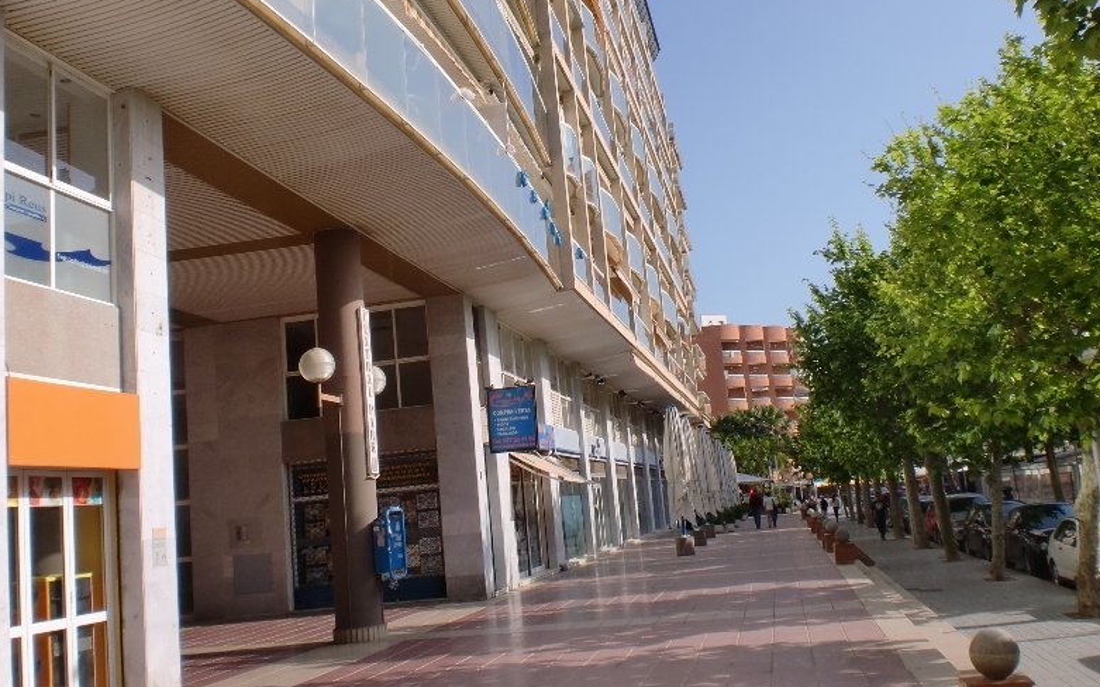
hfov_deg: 51.5
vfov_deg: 33.5
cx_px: 555
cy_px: 303
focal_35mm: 38
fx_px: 1139
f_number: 5.6
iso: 64
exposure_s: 1/400
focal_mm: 6.3
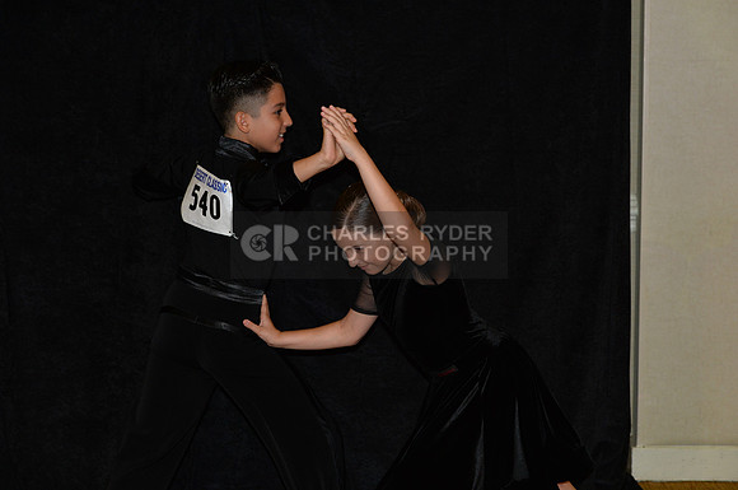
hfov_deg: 24.8
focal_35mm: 82
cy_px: 245
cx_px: 369
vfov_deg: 16.6
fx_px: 1679
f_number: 7.1
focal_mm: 82
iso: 1600
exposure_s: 1/200
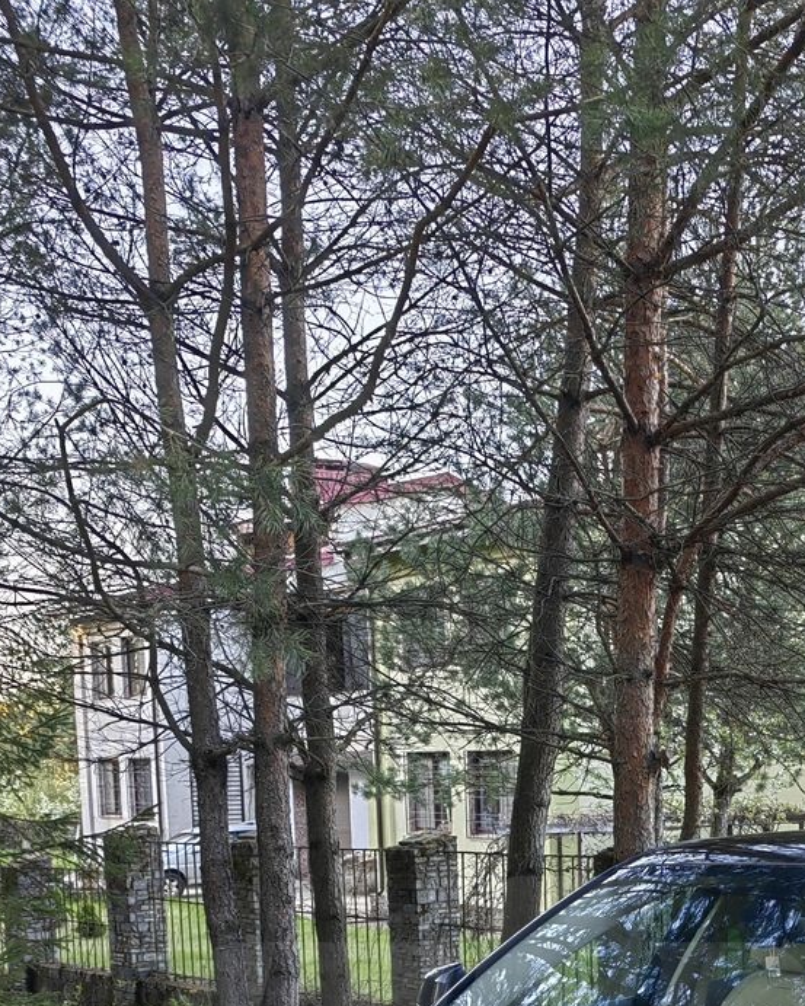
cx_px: 696
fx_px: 1816
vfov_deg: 28.7
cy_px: 1037
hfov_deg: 24.4
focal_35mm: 61
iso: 50
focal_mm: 5.54
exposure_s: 1/110
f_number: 1.8
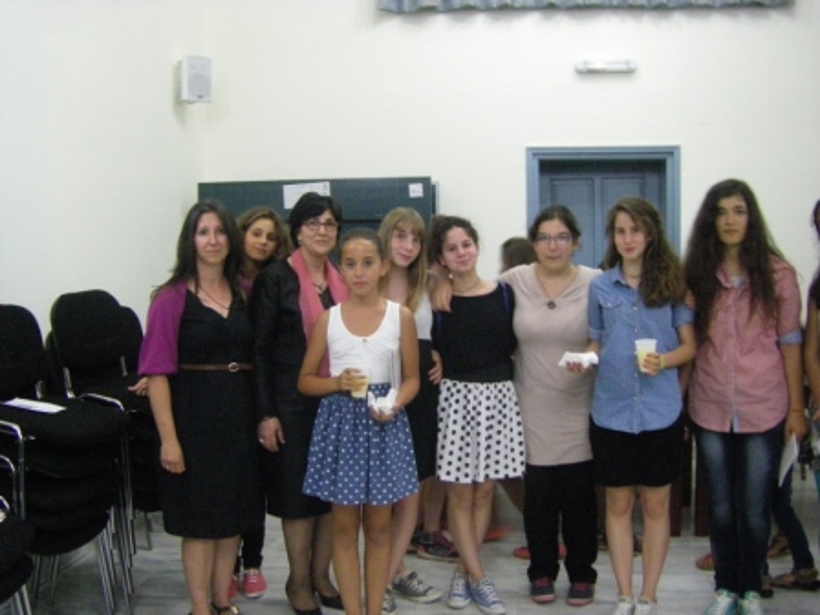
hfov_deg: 49.0
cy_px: 308
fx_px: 900
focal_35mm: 38
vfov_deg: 37.7
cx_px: 410
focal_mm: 6.3
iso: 800
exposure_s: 1/15
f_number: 3.5
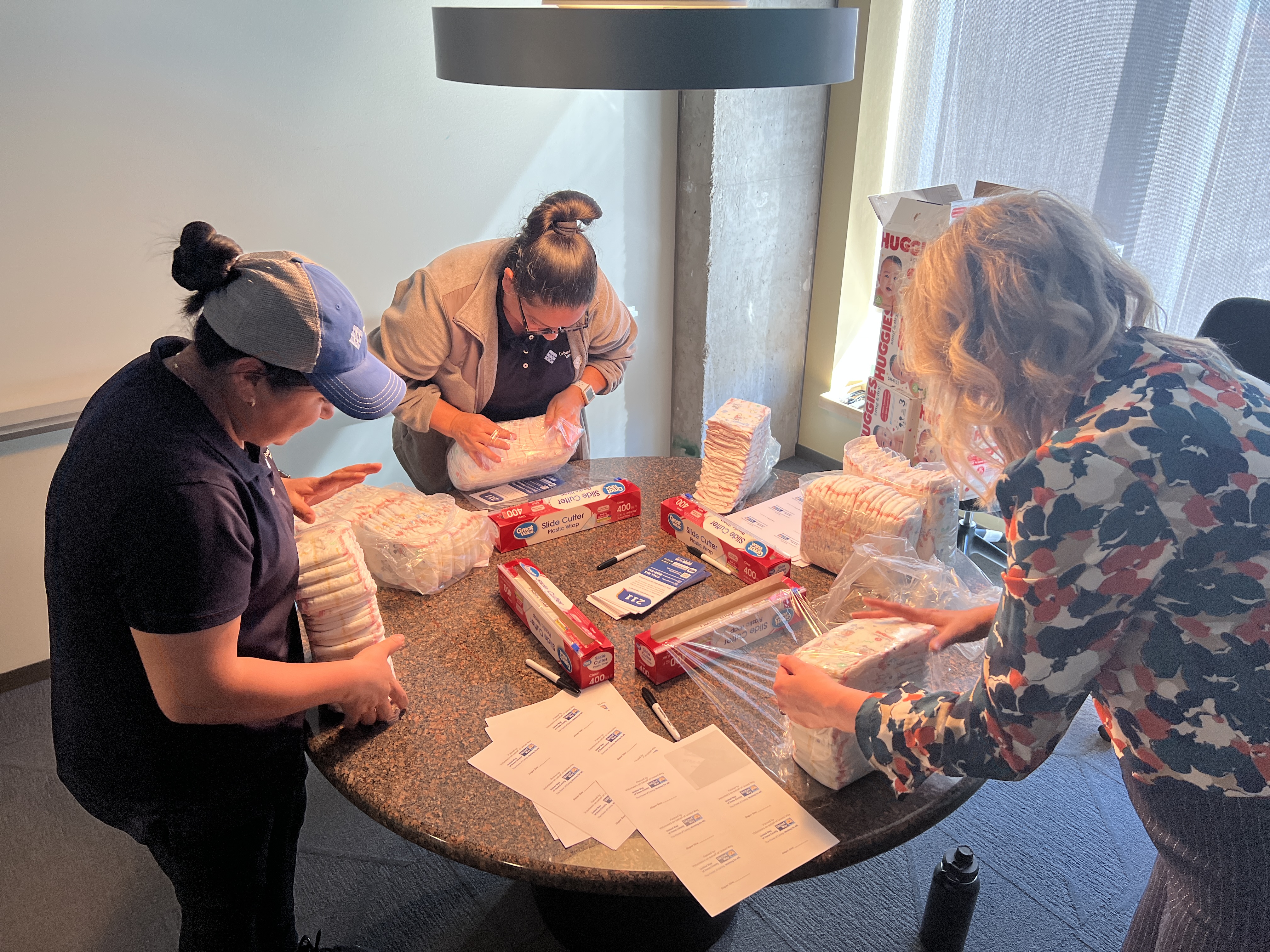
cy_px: 476
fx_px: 954
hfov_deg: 67.3
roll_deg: -0.4
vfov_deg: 53.1
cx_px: 635
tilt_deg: -26.2
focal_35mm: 26
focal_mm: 5.7
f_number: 1.5
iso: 125
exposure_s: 1/120
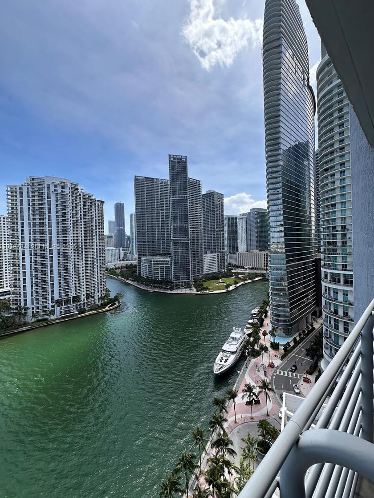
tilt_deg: -1.0
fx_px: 216
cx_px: 194
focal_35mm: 15
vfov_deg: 98.2
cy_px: 247
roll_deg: +0.9
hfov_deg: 81.7
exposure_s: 1/1887
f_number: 2.2
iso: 50
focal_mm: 2.22
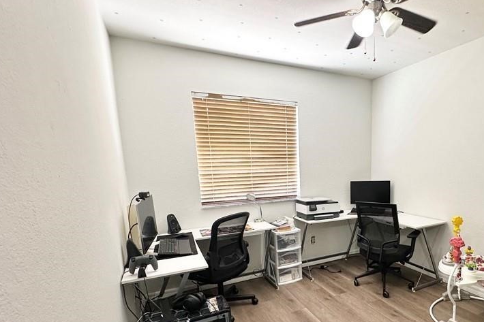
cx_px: 318
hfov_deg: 78.8
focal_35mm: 21
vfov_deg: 58.3
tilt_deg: -9.4
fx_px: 282
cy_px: 211
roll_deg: +0.8
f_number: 2.2
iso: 160
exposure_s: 1/60
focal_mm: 2.22
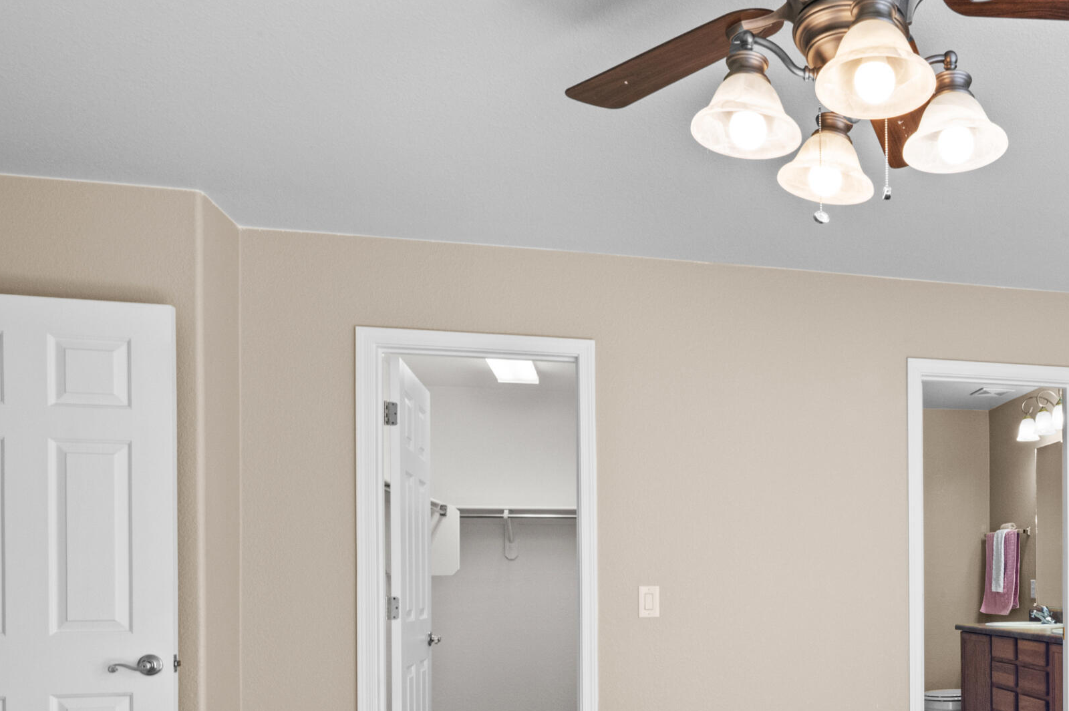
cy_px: 574
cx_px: 859
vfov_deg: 41.6
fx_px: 890
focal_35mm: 30
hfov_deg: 57.2
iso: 1250
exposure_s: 1/8
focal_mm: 16
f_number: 22
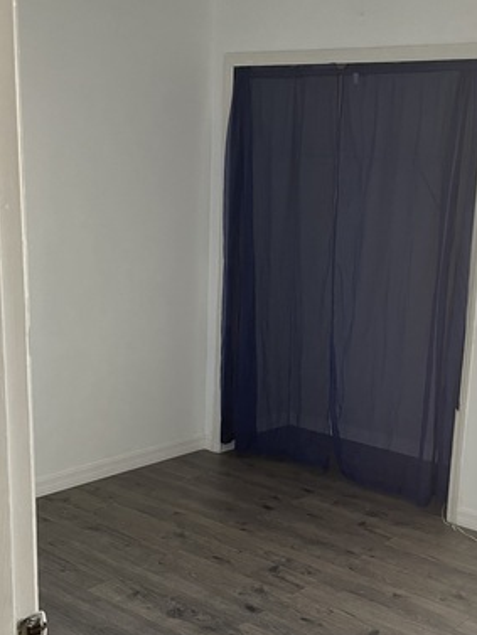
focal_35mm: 46
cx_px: 351
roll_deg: -2.9
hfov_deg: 31.1
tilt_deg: -12.5
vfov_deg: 40.9
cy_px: 397
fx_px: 845
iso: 200
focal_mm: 4.2
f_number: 1.6
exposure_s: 1/60
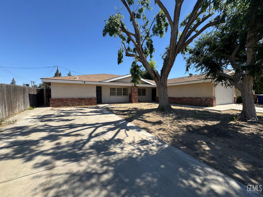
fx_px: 106
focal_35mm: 14
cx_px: 132
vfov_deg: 85.7
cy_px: 98
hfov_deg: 102.1
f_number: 2.2
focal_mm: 2.22
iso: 40
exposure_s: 1/1477
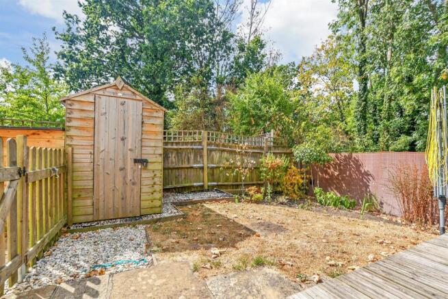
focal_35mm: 15
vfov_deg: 77.4
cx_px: 224
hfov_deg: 100.4
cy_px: 150
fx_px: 187
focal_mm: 10
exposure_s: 1/250
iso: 160
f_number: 8
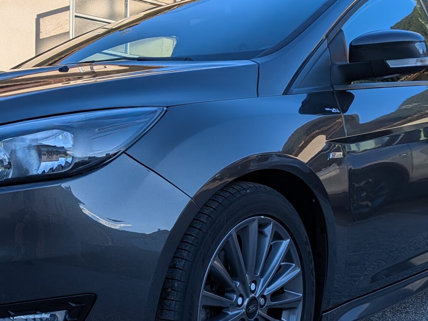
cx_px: 138
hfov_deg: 35.8
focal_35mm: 53
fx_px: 655
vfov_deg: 27.3
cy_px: 223
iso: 30
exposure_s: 1/1672
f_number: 1.7
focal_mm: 4.53
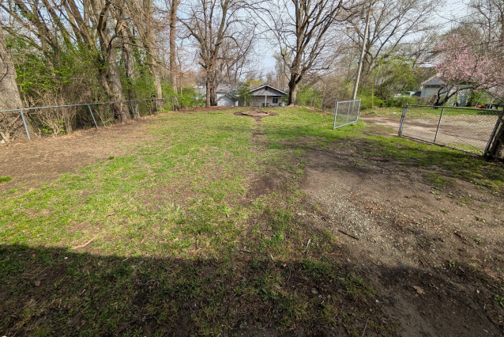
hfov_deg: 108.3
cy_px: 153
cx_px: 247
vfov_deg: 85.3
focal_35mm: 13
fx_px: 182
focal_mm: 2.02
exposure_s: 1/2439
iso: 52
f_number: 1.7
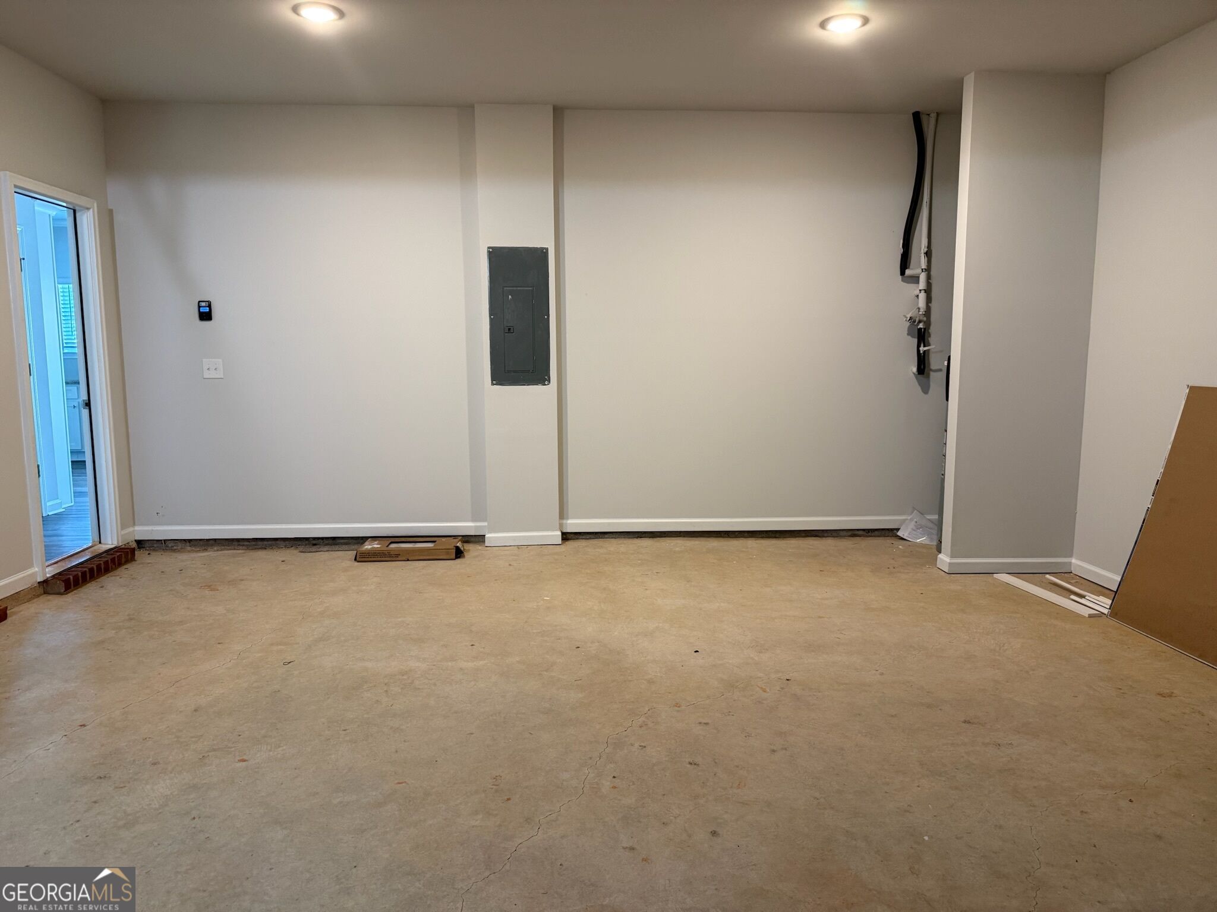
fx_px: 844
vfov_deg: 56.8
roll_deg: +0.4
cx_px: 608
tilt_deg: -6.7
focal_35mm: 24
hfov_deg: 71.6
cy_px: 456
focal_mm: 6.76
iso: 250
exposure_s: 1/60
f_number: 1.78
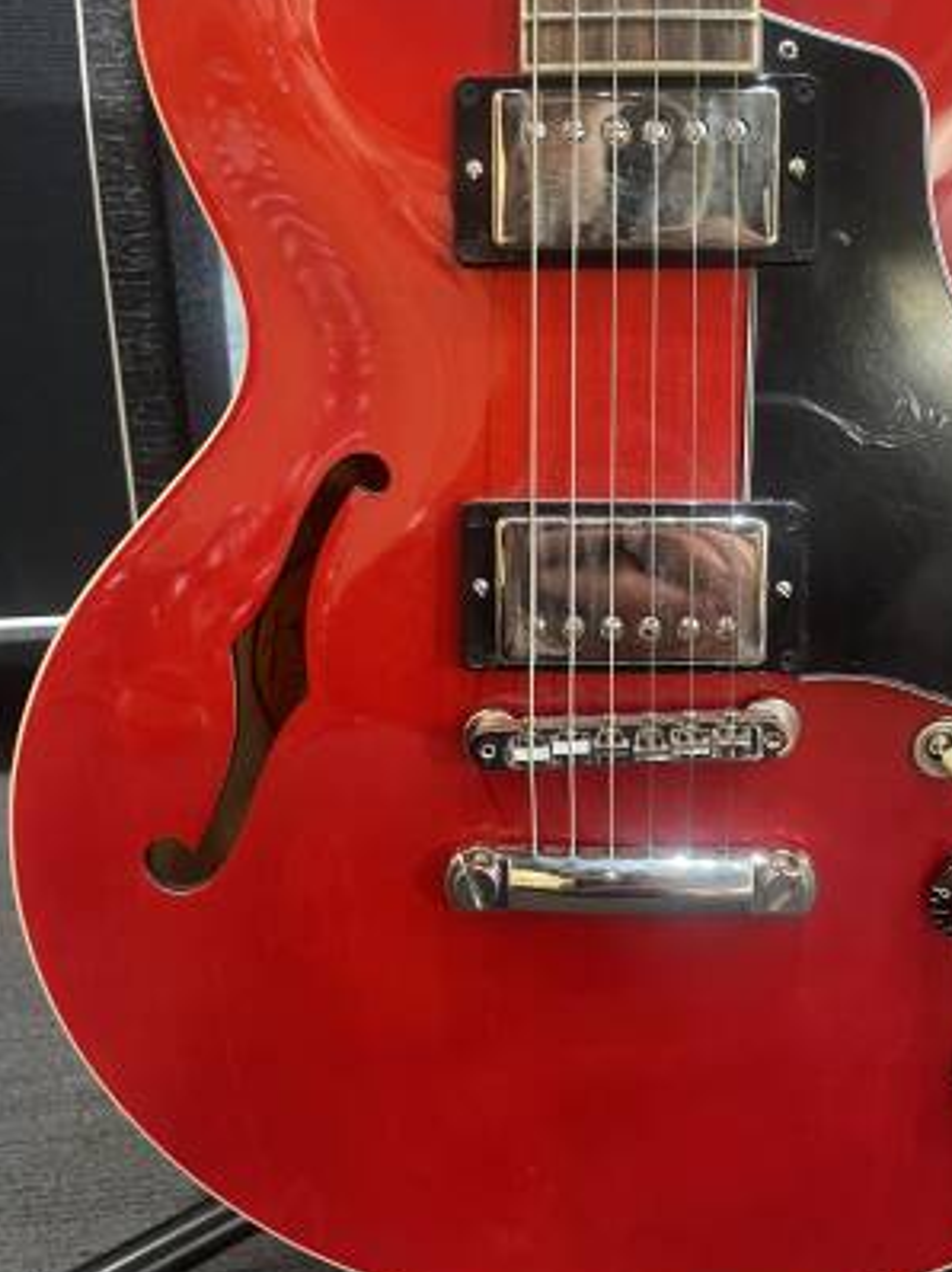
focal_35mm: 34
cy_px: 566
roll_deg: -1.9
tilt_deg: -20.8
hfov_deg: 41.5
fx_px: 1248
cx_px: 594
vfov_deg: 53.9
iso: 500
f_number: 1.6
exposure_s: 1/40
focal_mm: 4.2
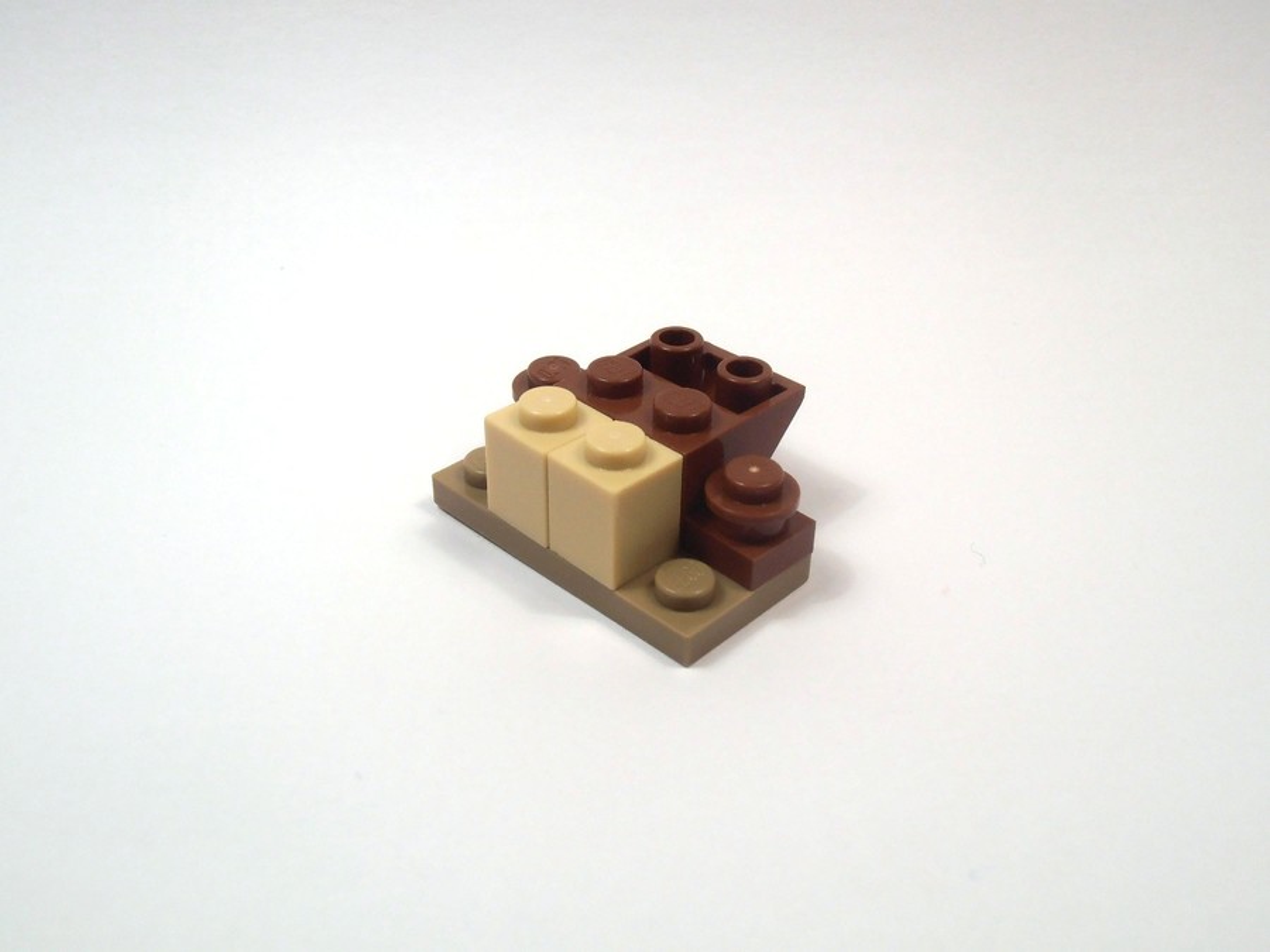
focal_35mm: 37
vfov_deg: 38.7
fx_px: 1357
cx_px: 635
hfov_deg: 50.1
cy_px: 476
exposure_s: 1/125
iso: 80
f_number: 3.9
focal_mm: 6.61
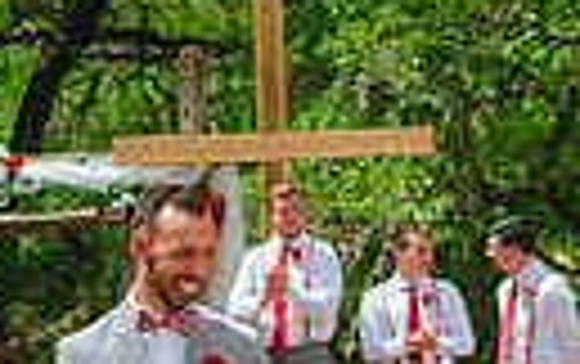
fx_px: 2896
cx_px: 49
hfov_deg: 11.4
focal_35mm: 183
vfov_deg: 7.1
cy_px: 488
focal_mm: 40
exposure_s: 1/2500
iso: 160
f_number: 2.8
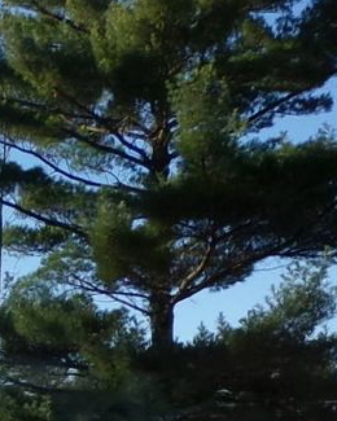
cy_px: 567
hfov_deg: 11.1
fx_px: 1558
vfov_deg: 14.6
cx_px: -368
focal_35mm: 125
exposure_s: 1/180
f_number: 7.52
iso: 100
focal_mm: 4.7
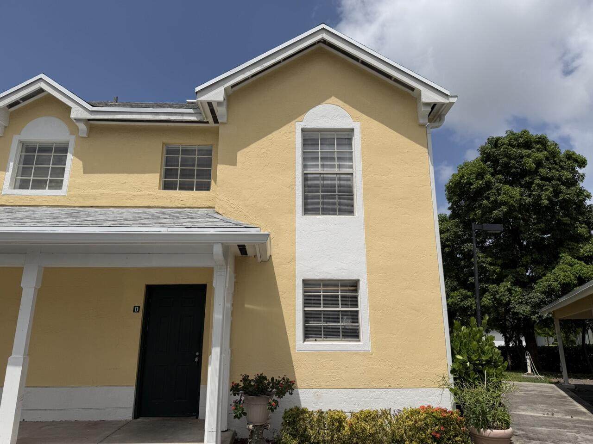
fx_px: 411
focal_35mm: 24
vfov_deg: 56.8
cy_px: 222
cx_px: 296
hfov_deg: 71.6
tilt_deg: +14.9
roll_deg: +0.7
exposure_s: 1/11905
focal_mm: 6.76
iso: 80
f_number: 1.78
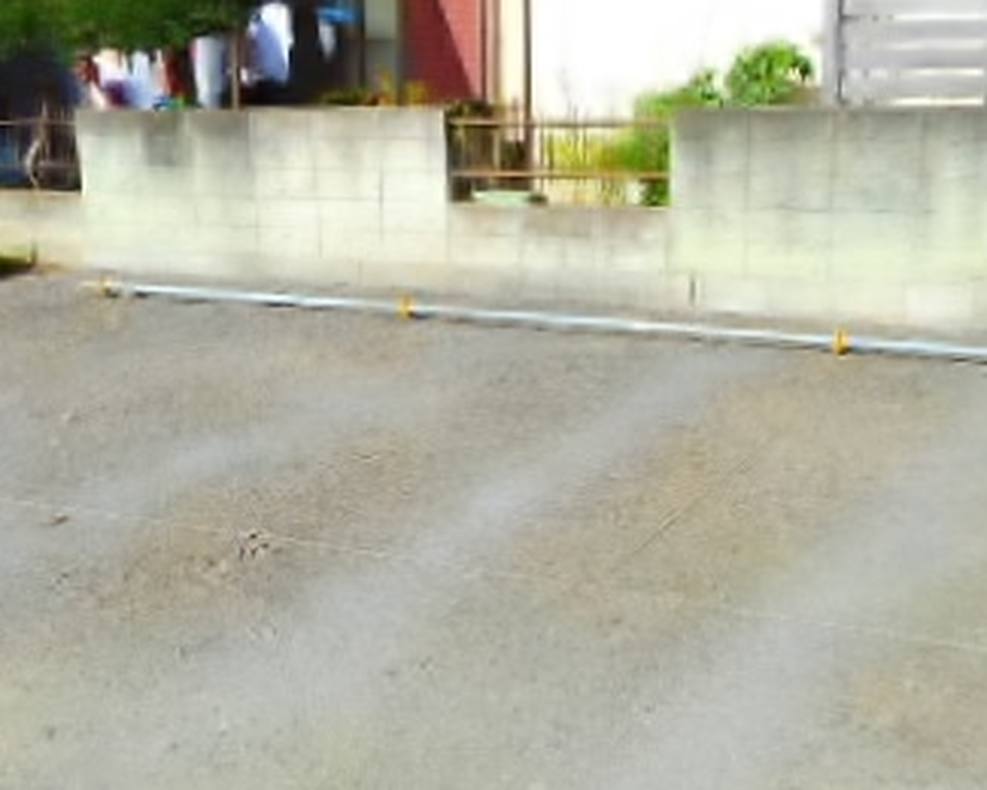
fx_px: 1402
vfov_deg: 31.3
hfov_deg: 38.8
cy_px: 501
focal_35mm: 48
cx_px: 489
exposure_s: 1/400
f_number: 3.7
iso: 80
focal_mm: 4.5
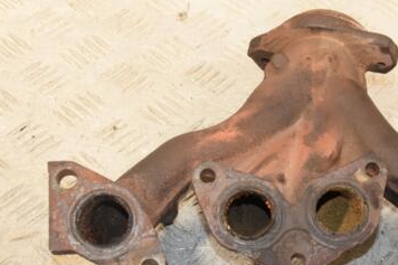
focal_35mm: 86
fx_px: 950
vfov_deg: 15.9
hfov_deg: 23.4
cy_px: 161
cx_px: 304
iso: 1600
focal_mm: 34
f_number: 5.6
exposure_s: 1/200
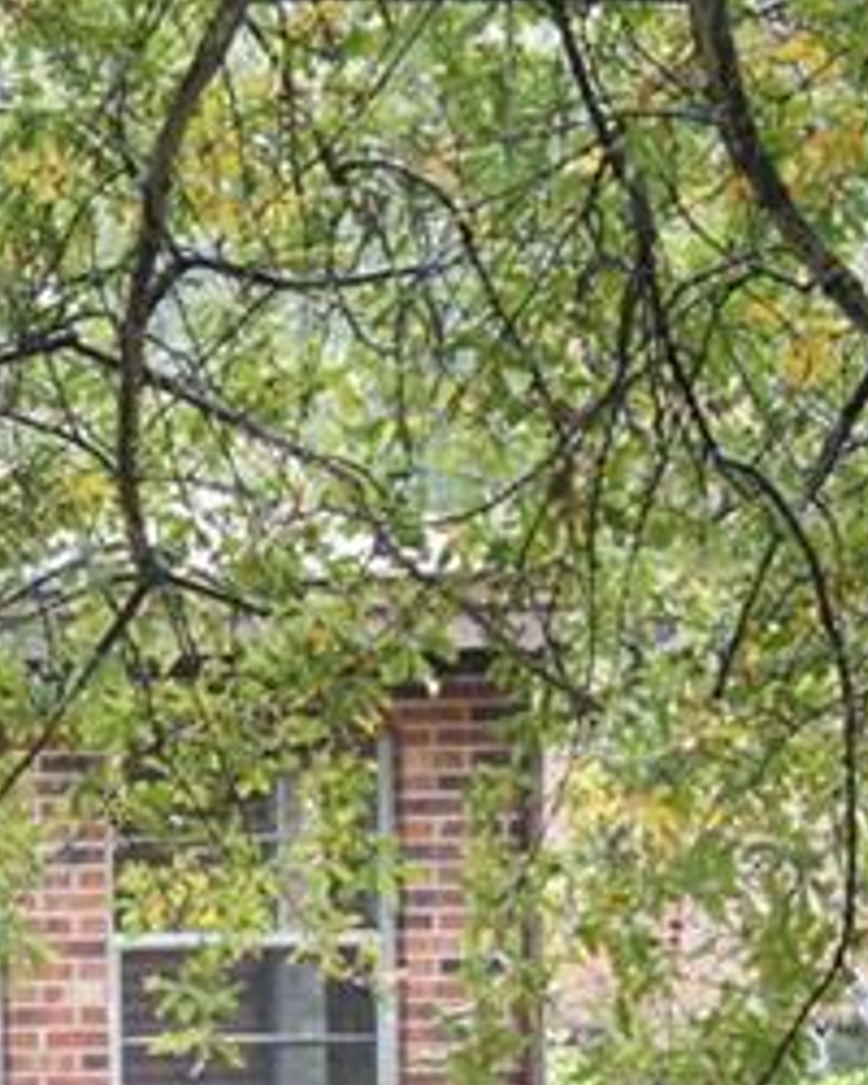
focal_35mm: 167
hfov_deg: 8.6
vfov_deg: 11.5
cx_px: -1011
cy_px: 1048
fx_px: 5360
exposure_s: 1/60
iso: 400
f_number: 4
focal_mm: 29
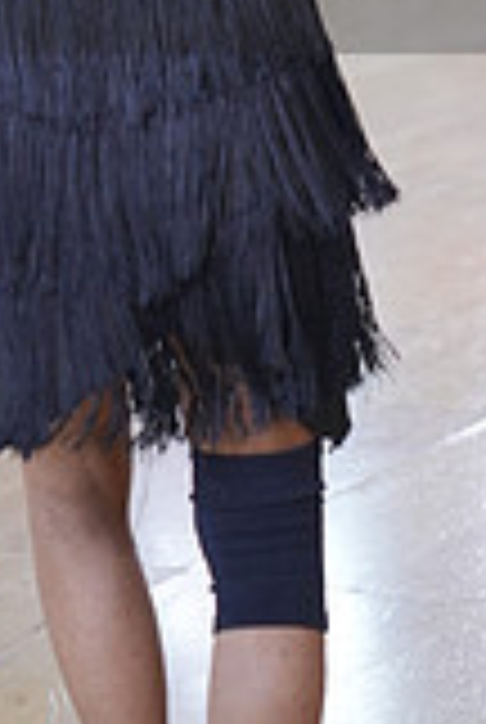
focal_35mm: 180
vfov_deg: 11.2
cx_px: 623
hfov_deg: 7.6
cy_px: -94
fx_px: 3629
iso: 800
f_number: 2
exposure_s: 1/500
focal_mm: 50
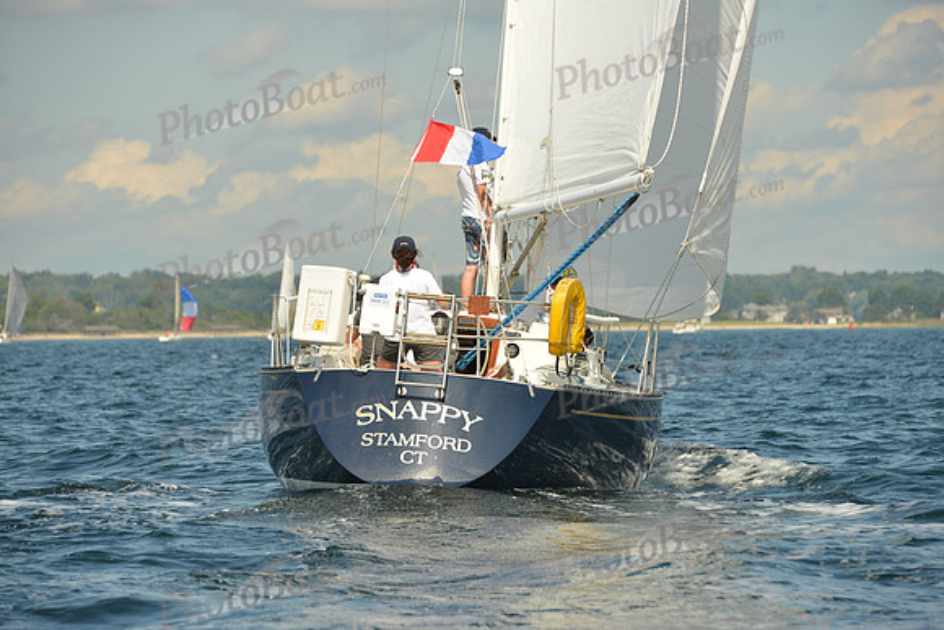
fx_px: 5114
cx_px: 472
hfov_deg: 10.5
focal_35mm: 195
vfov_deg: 7.0
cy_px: 315
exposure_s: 1/1250
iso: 320
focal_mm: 195
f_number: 9
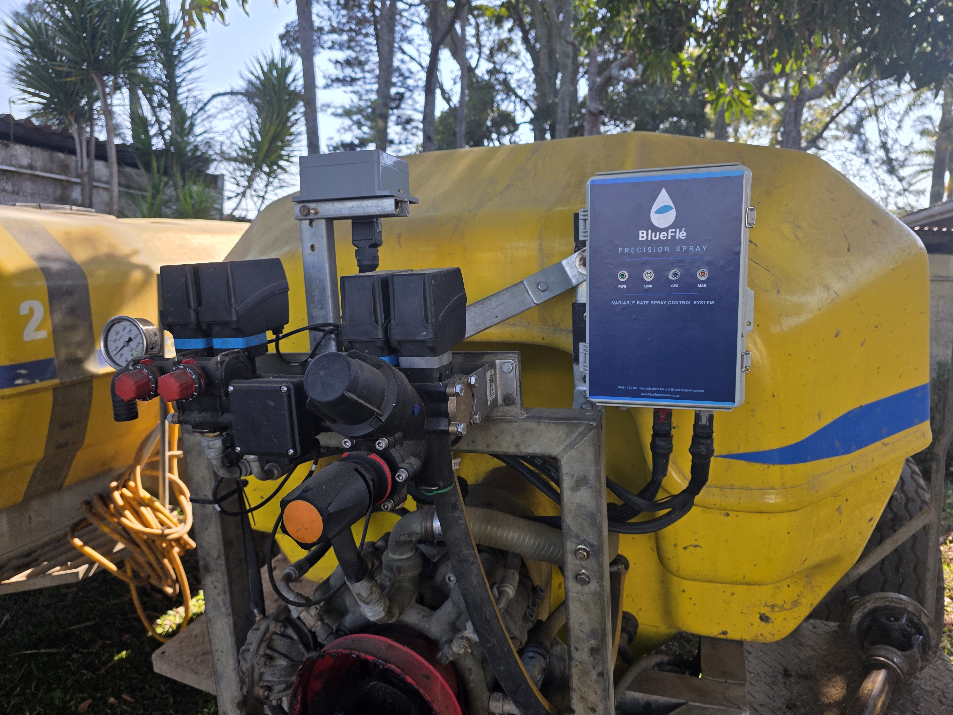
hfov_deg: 73.9
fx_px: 633
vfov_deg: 58.9
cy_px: 358
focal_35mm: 23
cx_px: 476
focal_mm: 6.3
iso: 80
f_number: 1.7
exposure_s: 1/1441
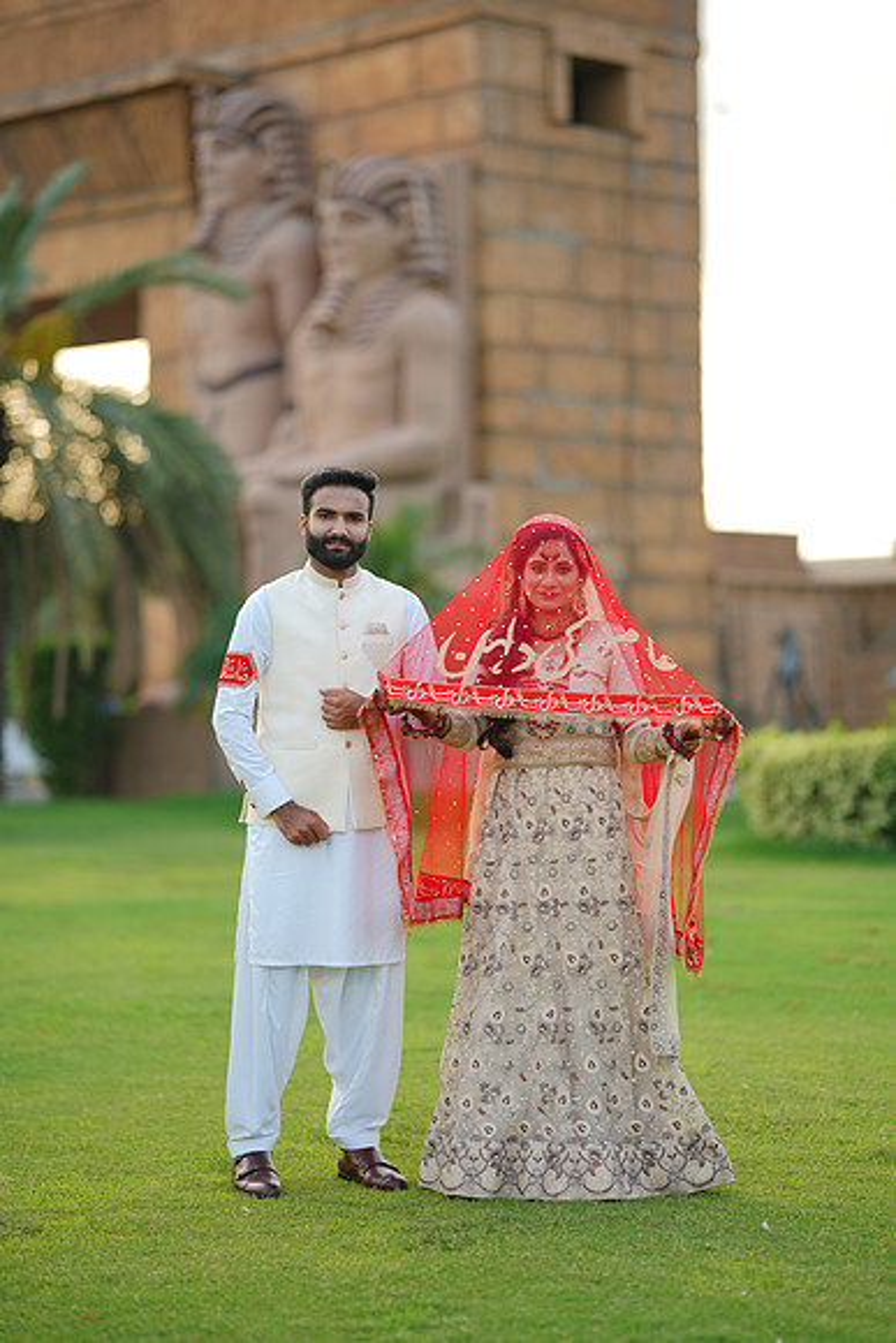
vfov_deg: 23.9
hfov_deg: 16.1
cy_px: 672
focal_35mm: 85
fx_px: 3171
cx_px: 448
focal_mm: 85
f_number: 1.4
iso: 50
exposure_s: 1/500
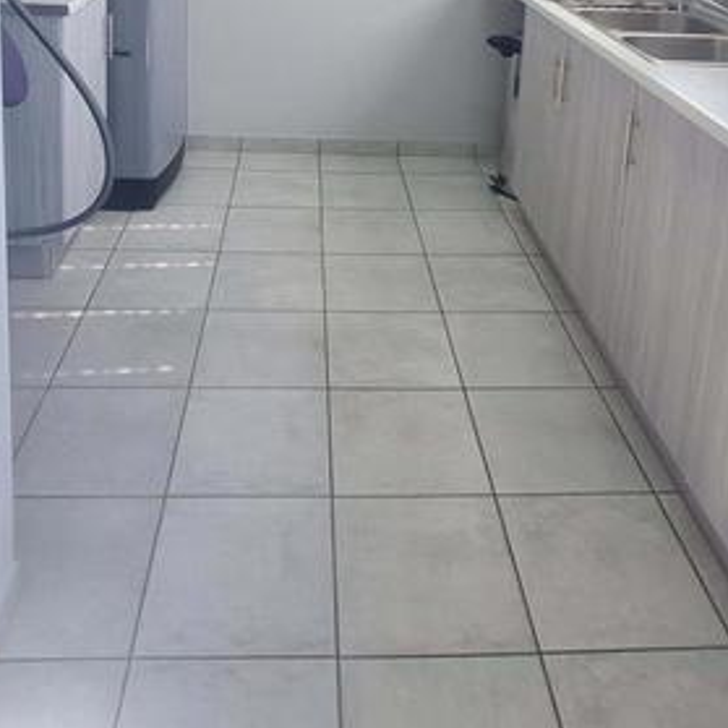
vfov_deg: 43.1
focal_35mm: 33
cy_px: 8
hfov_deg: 49.7
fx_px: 785
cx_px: 355
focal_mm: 1.74
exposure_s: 1/100
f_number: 2.2
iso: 64
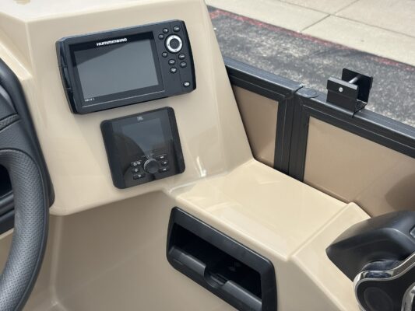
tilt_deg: -32.6
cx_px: 208
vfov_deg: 28.0
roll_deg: +0.1
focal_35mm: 52
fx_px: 624
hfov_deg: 36.8
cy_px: 156
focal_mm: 5.96
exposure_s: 1/1695
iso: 40
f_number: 1.6
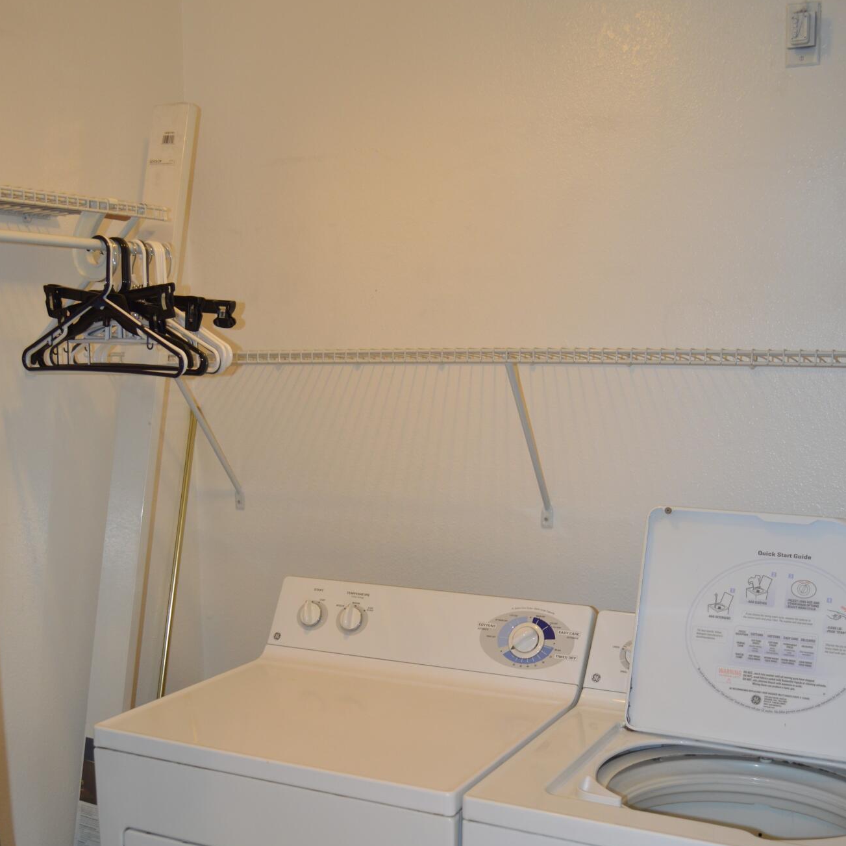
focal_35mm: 43
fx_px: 1189
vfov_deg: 38.6
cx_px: 417
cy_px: 579
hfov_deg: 39.2
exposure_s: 1/60
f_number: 3.8
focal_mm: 22
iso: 400
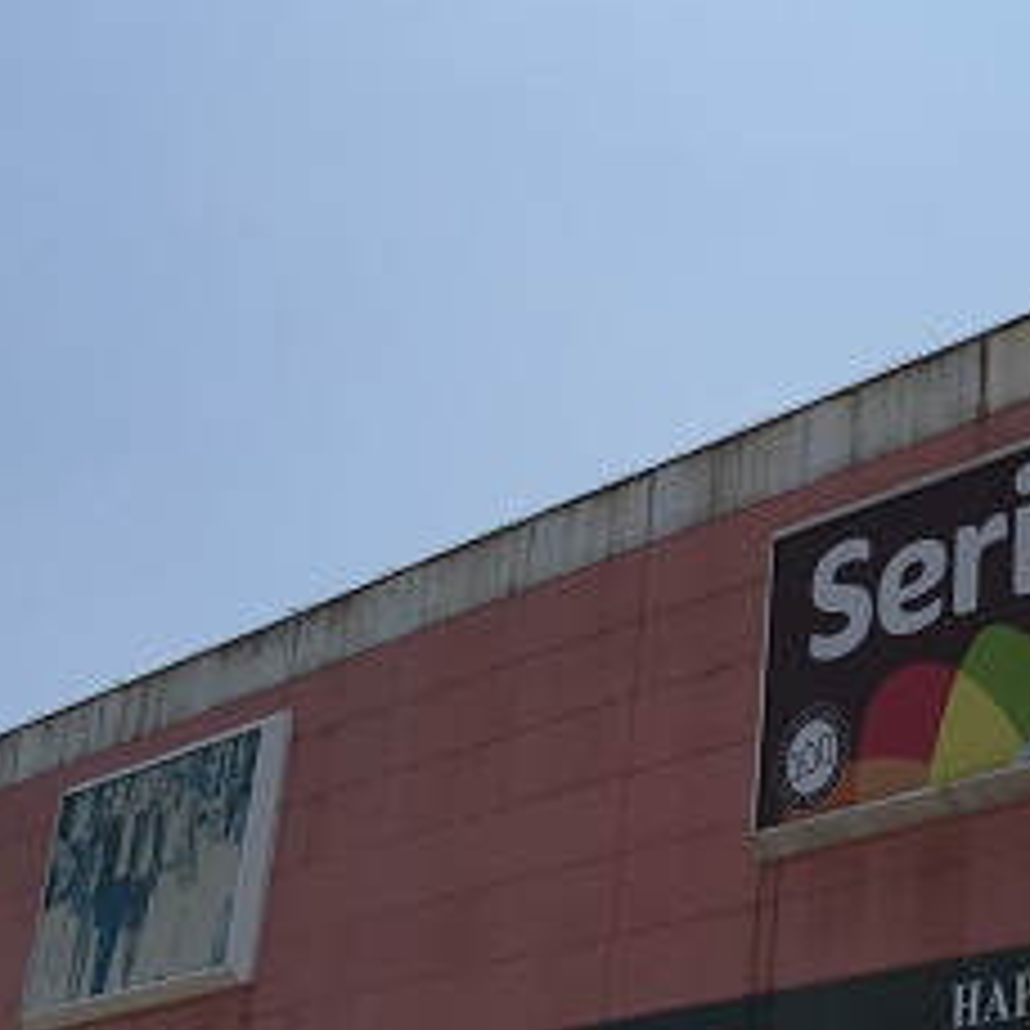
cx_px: 1095
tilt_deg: +20.5
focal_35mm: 73
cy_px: 621
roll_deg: -3.2
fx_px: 2457
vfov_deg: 23.6
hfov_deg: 22.5
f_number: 2.2
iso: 32
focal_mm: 4.15
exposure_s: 1/2825
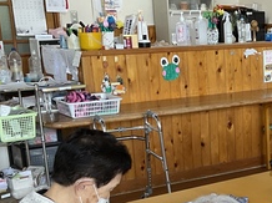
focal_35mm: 80
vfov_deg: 17.8
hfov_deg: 23.4
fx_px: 628
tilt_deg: -17.2
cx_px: 273
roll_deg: +2.3
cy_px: 215
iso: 50
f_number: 1.8
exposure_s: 1/60
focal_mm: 3
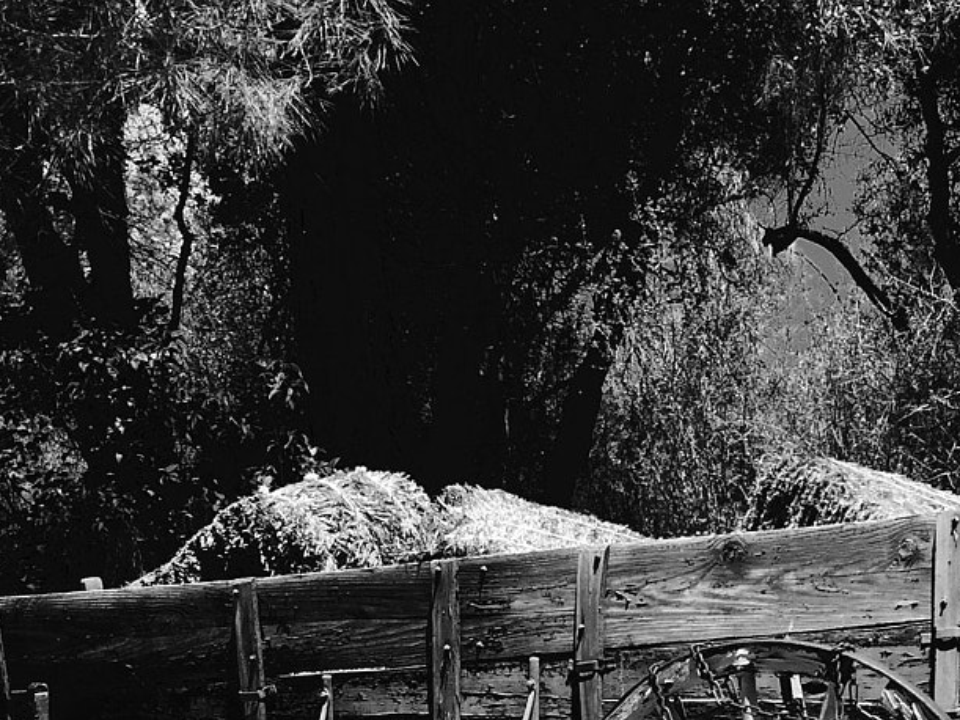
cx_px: 740
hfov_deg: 25.3
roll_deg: +0.9
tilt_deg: +1.4
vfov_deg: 18.5
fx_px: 2107
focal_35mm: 76
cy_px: 839
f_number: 2.2
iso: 32
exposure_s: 1/1014
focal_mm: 4.15
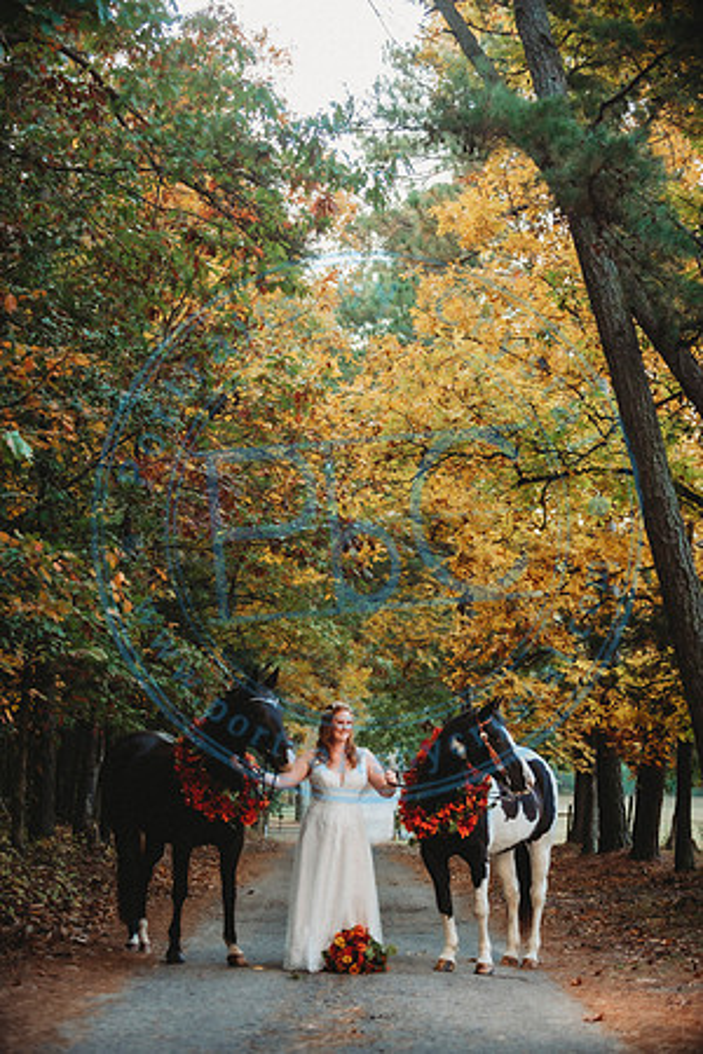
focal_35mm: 70
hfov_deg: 19.5
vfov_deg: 28.8
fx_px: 2050
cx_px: 352
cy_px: 527
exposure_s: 1/320
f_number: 2.8
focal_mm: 70
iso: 400
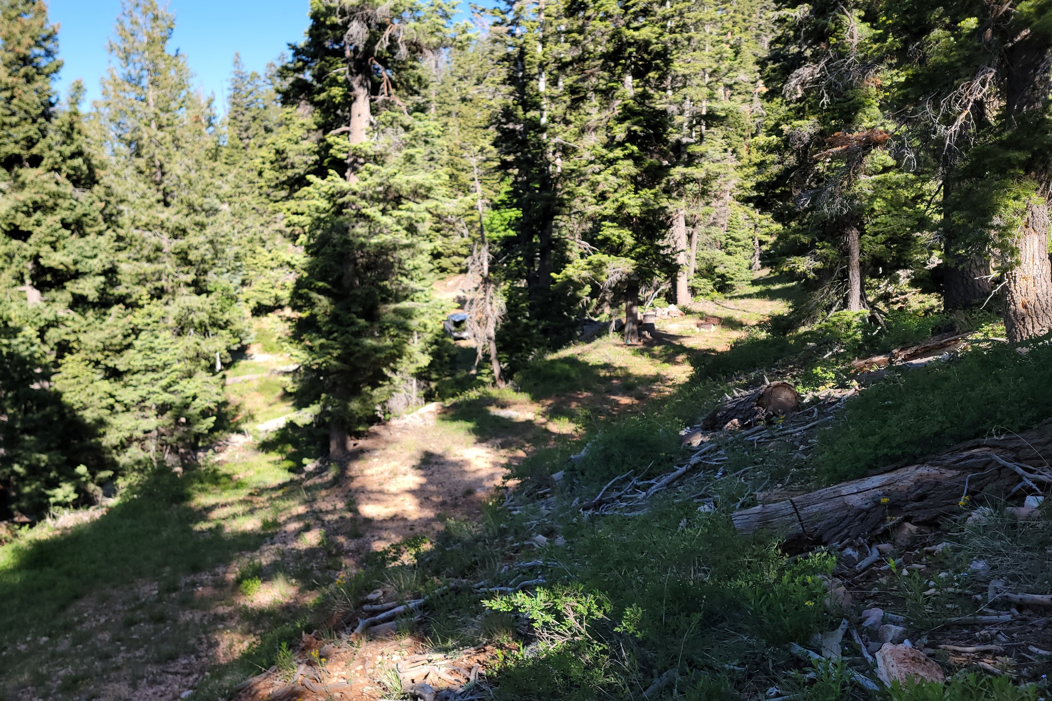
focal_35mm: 29
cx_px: 443
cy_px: 388
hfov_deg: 63.3
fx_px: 847
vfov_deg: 44.9
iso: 16
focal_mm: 6.7
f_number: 1.8
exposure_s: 1/305
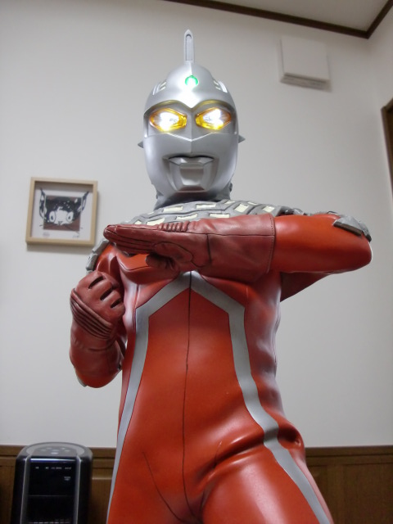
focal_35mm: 36
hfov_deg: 39.7
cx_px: 196
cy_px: 262
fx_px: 545
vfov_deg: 51.4
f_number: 2.8
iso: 400
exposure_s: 1/50
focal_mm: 6.3
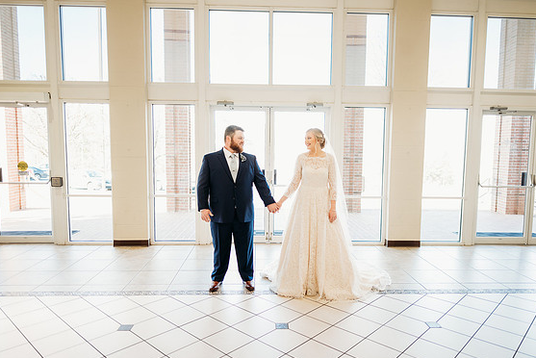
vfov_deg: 51.3
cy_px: 185
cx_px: 274
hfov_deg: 71.5
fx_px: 372
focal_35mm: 25
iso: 400
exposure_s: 1/160
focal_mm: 24
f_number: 1.8
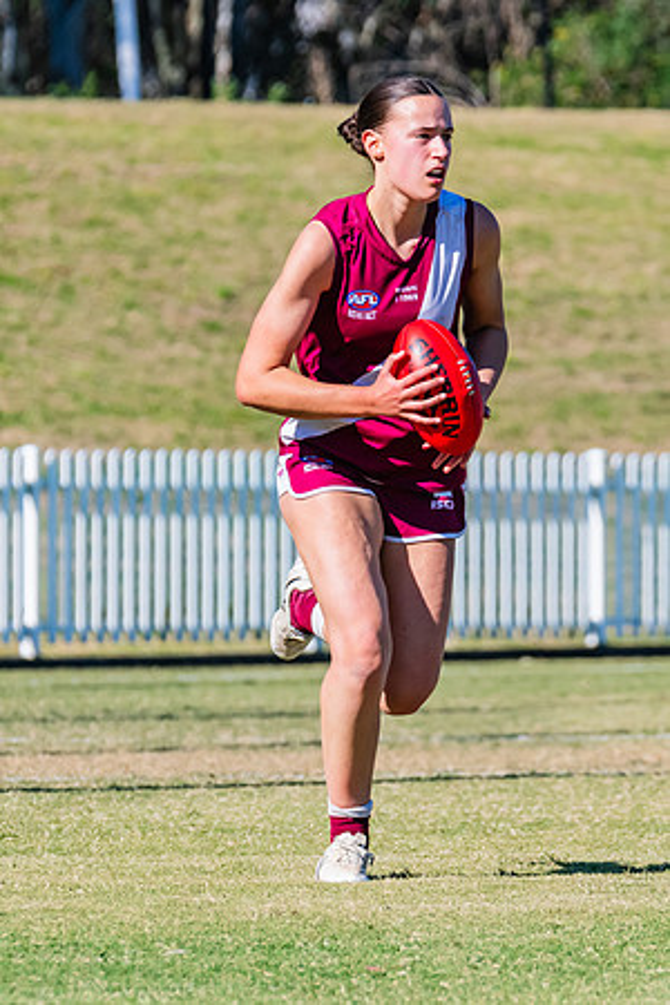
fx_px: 15774
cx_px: 431
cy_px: 555
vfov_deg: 3.6
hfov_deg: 2.4
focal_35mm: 565
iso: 800
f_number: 9
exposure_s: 1/1600
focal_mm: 310
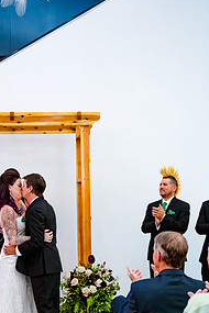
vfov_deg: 33.0
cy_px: 216
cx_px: 67
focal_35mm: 60
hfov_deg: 22.5
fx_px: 522
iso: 4000
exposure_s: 1/100
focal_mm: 38
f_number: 2.8
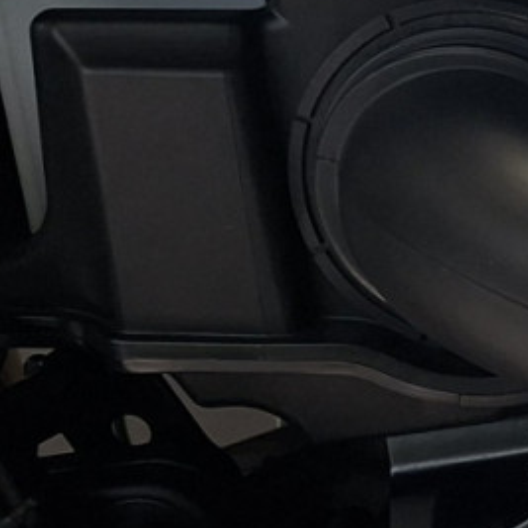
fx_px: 2105
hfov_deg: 13.0
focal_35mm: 122
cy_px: 176
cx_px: 933
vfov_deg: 14.3
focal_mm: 5.54
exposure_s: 1/710
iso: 40
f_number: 1.8
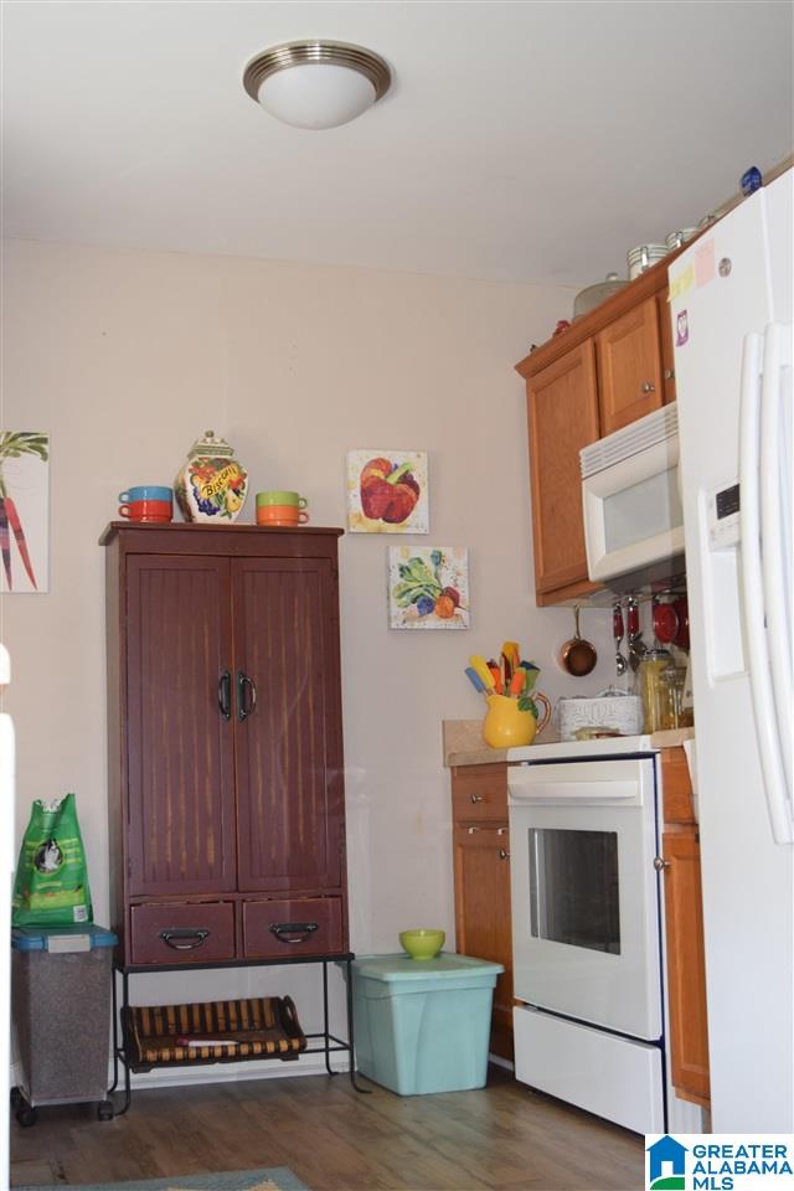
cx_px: 397
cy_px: 596
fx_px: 1389
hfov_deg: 31.9
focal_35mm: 42
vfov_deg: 46.4
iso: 800
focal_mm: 28
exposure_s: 1/80
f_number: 4
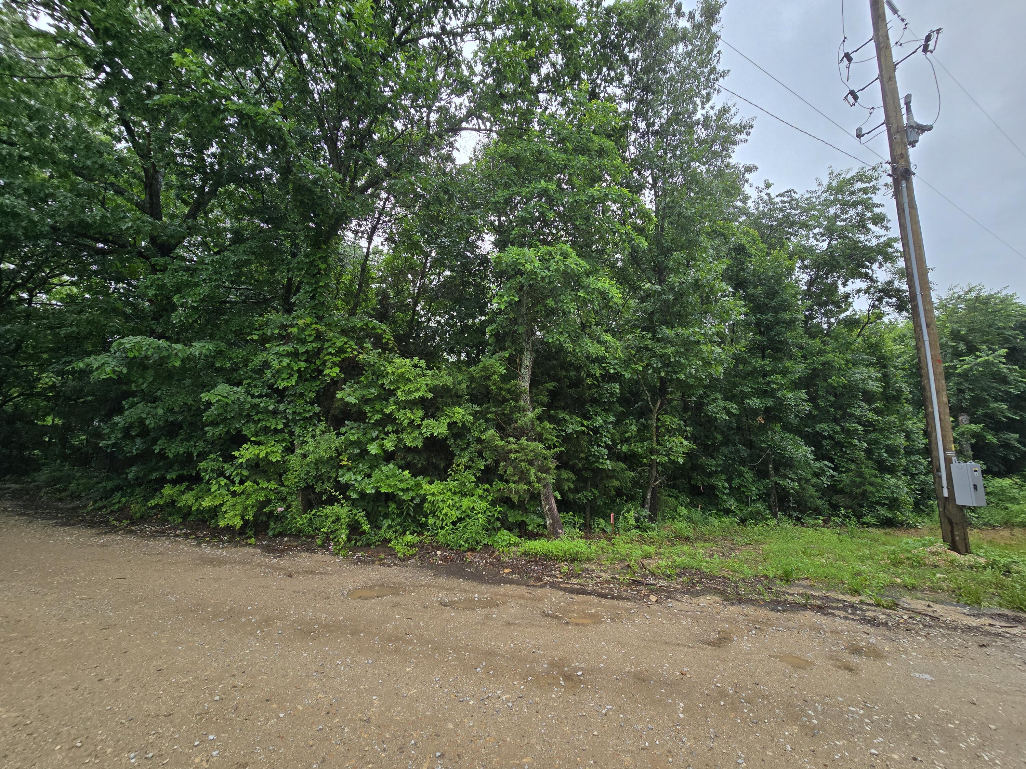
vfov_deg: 89.9
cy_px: 384
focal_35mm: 13
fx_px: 385
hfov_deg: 106.2
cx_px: 513
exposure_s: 1/887
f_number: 2.2
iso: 50
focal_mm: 2.2
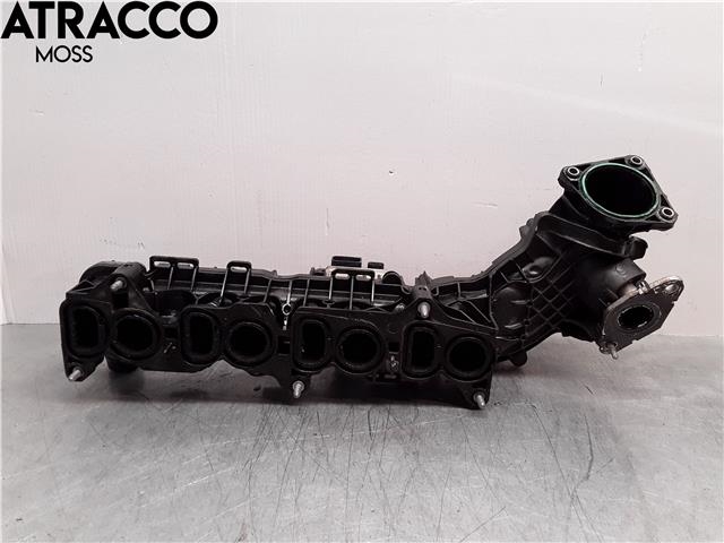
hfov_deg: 63.4
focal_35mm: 28
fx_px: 586
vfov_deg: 49.7
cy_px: 272
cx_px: 362
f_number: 1.9
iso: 40
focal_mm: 2.91
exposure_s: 1/50
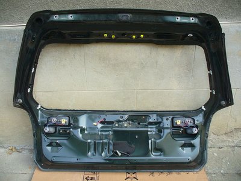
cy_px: 90
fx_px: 258
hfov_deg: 50.1
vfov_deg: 38.7
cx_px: 120
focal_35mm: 37
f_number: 2.8
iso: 80
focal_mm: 6.1
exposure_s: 1/80
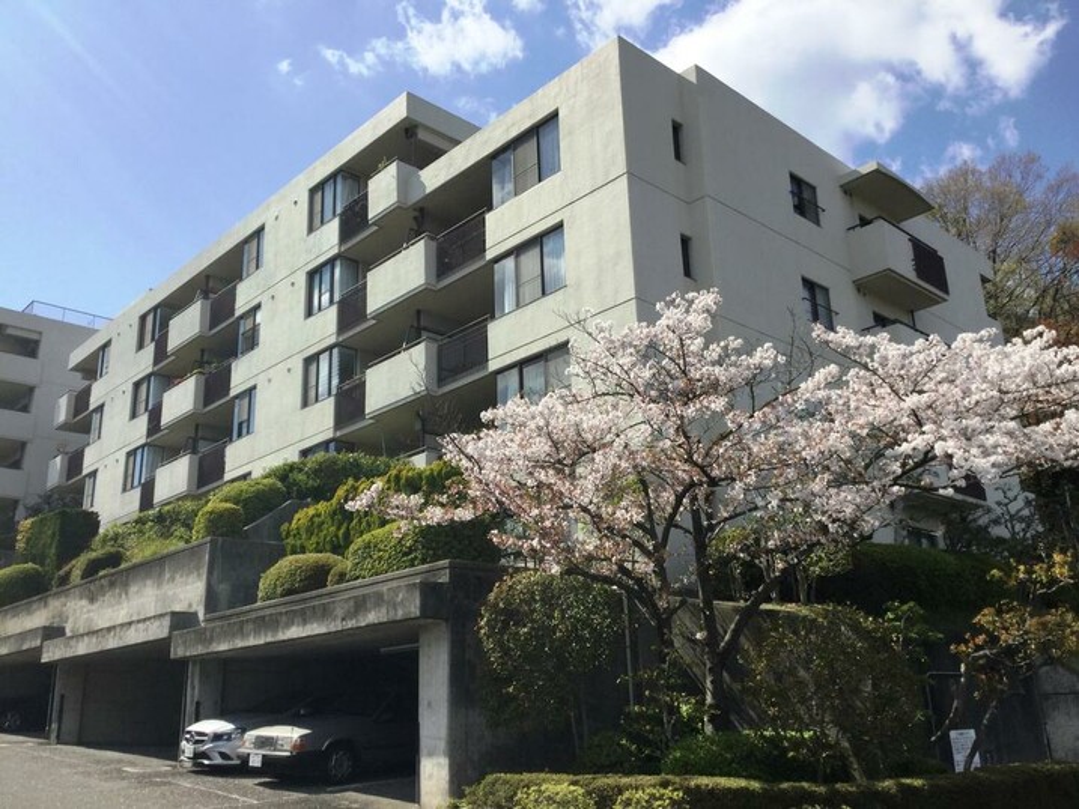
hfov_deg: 58.3
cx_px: 540
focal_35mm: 31
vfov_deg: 45.5
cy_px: 404
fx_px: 966
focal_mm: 3.3
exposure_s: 1/1631
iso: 25
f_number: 2.4
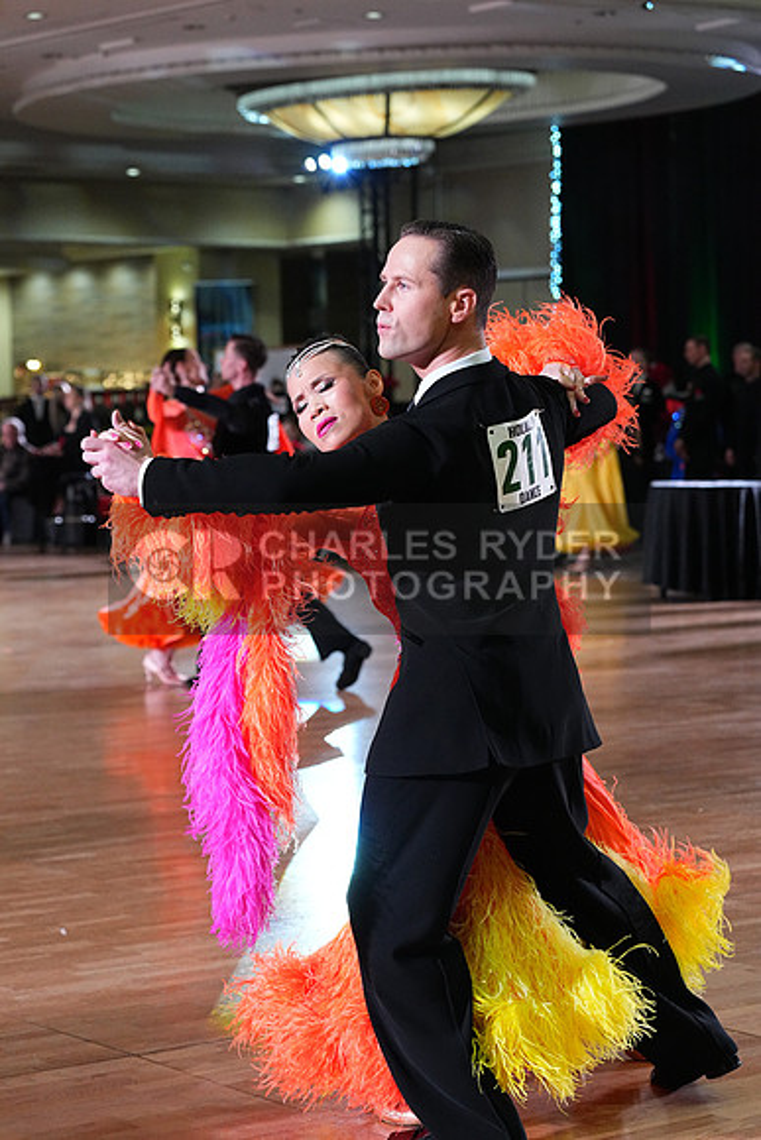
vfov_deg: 23.1
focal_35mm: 88
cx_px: 380
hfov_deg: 15.5
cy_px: 570
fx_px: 2788
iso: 6400
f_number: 5
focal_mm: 88
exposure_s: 1/400
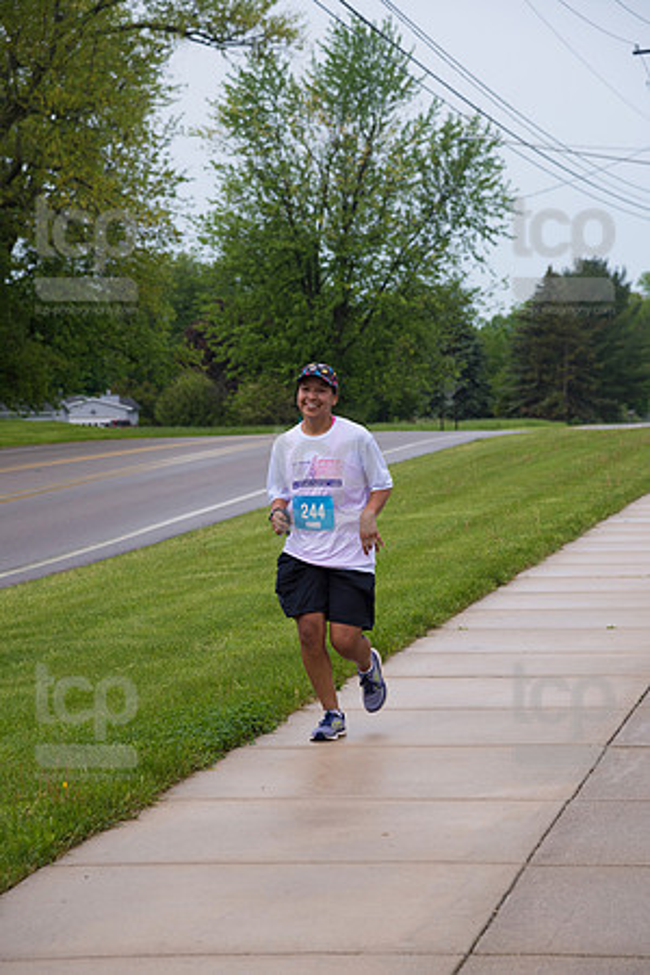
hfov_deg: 11.4
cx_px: 325
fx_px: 3250
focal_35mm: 120
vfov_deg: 17.1
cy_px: 488
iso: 200
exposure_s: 1/640
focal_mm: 120
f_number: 6.3
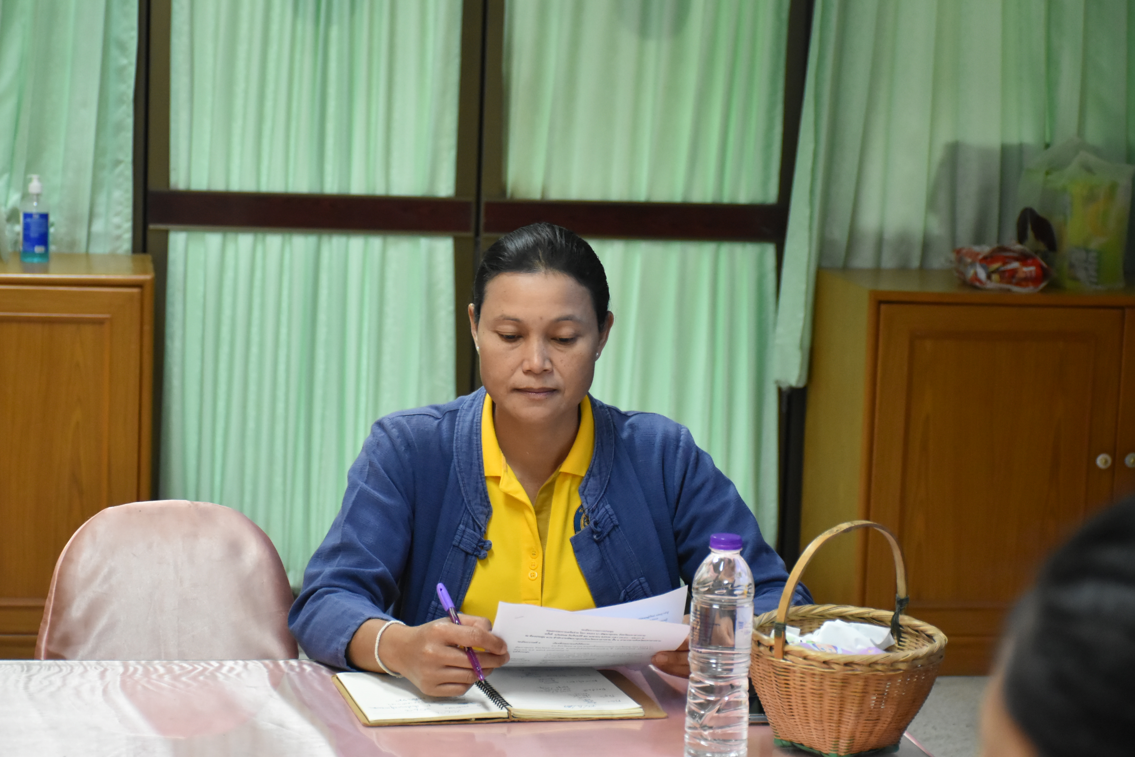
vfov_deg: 16.3
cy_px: 378
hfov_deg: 24.2
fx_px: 2649
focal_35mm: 84
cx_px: 568
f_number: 4.8
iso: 3200
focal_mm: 56
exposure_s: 1/125
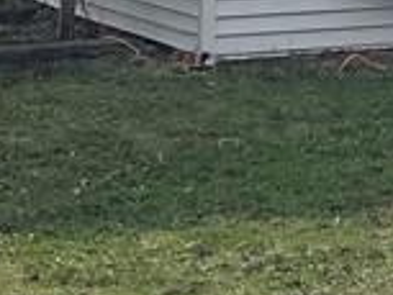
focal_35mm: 174
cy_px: -413
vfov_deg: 7.9
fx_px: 1977
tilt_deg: +7.7
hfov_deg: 10.5
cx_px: 753
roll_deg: +1.4
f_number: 1.6
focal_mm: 4.2
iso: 32
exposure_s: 1/5556
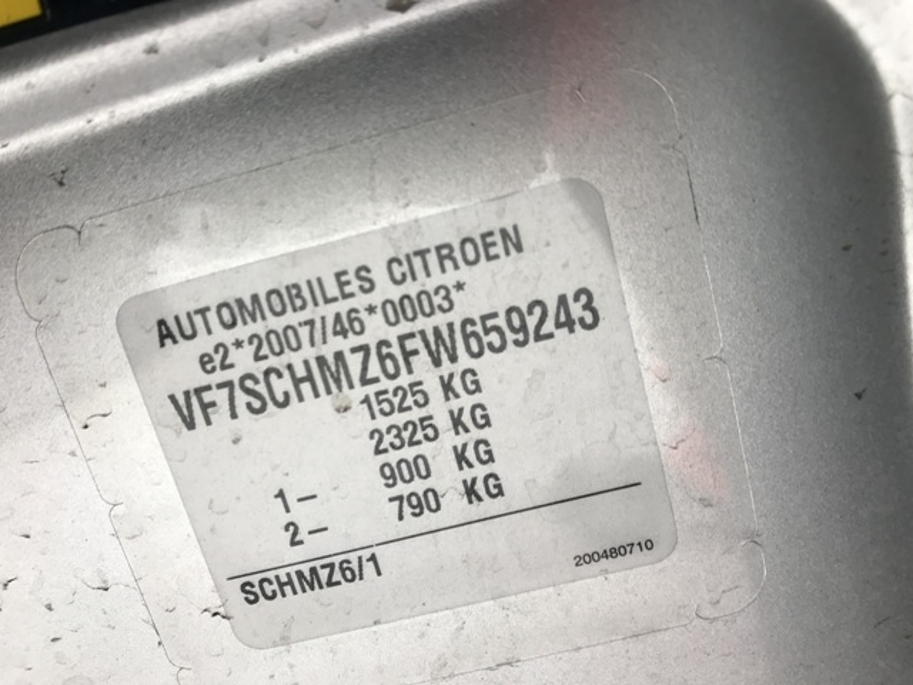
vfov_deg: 49.7
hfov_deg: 63.4
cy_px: 342
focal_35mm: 28
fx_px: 739
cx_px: 456
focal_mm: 3.99
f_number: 1.8
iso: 25
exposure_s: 1/100
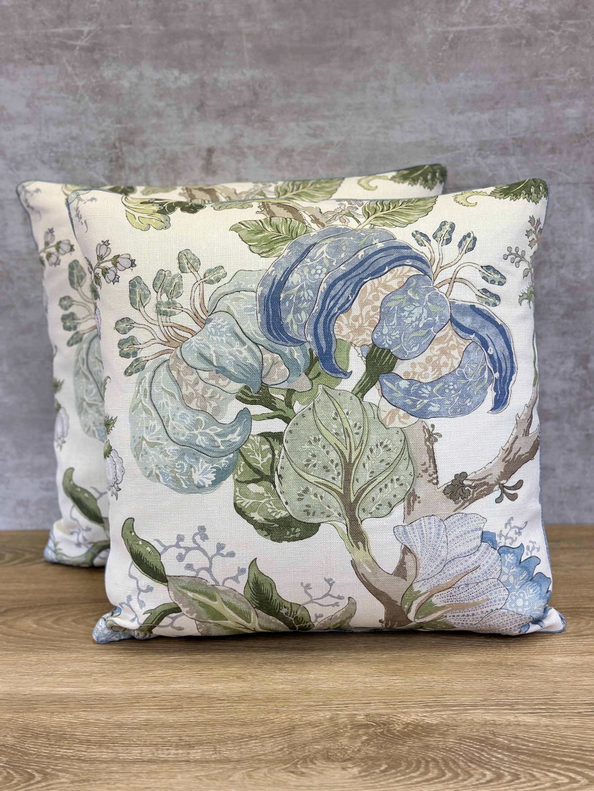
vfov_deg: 39.7
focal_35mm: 48
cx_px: 297
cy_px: 396
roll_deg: +2.2
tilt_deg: -16.0
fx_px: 1098
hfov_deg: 30.3
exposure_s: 1/220
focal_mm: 6.86
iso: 80
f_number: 1.78
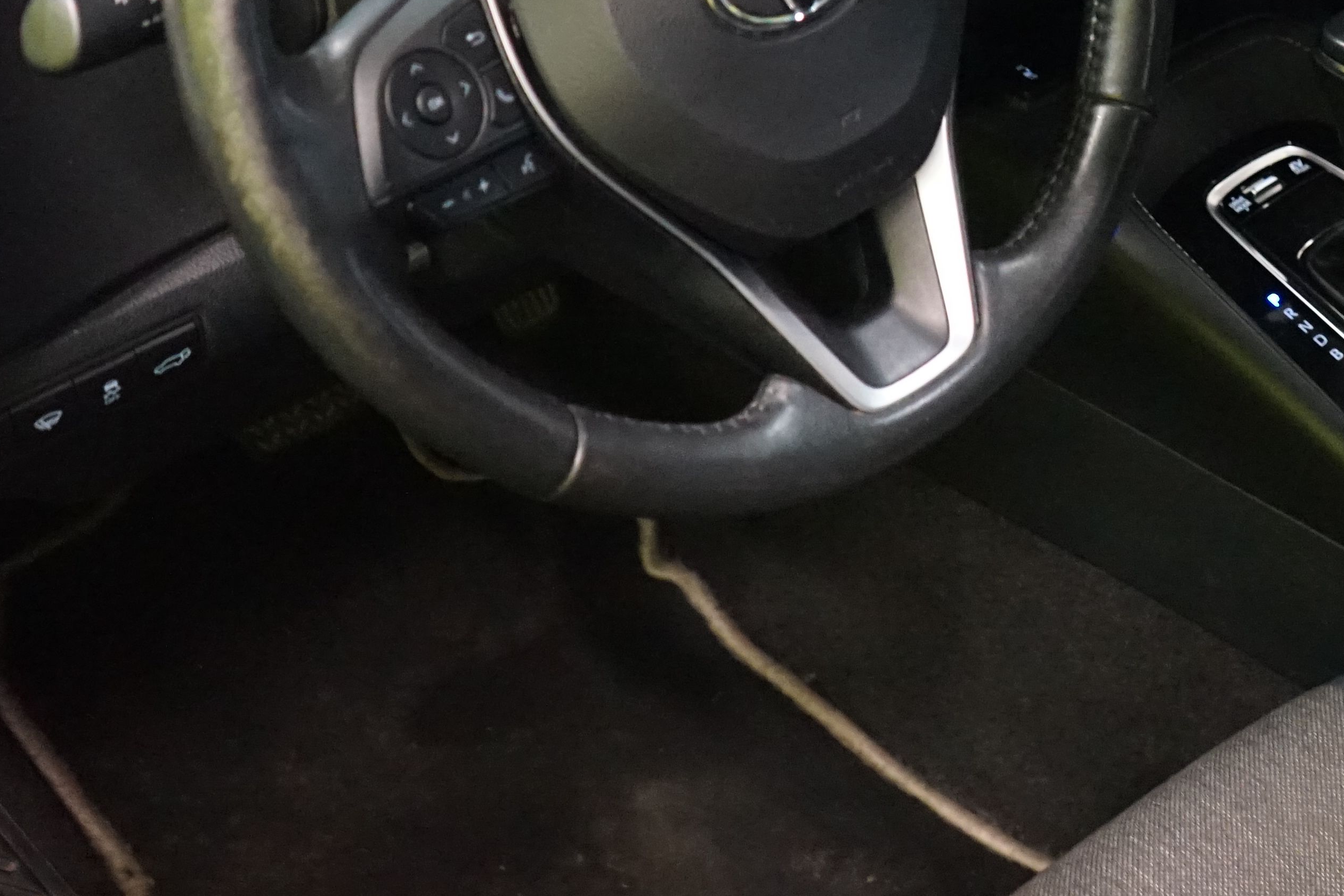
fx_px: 2576
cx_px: 1227
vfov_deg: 19.2
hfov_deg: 28.1
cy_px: 12
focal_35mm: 69
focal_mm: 29
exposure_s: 1/40
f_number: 3.5
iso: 6400
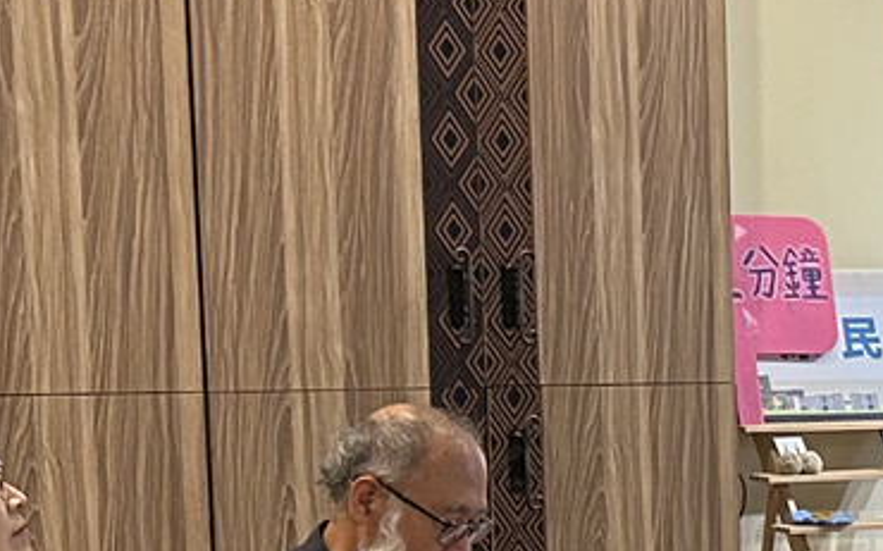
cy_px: 711
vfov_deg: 9.0
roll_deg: -1.2
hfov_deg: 12.5
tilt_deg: -8.3
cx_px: 1864
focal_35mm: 143
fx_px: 3440
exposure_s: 1/60
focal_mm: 5.7
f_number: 1.5
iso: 250
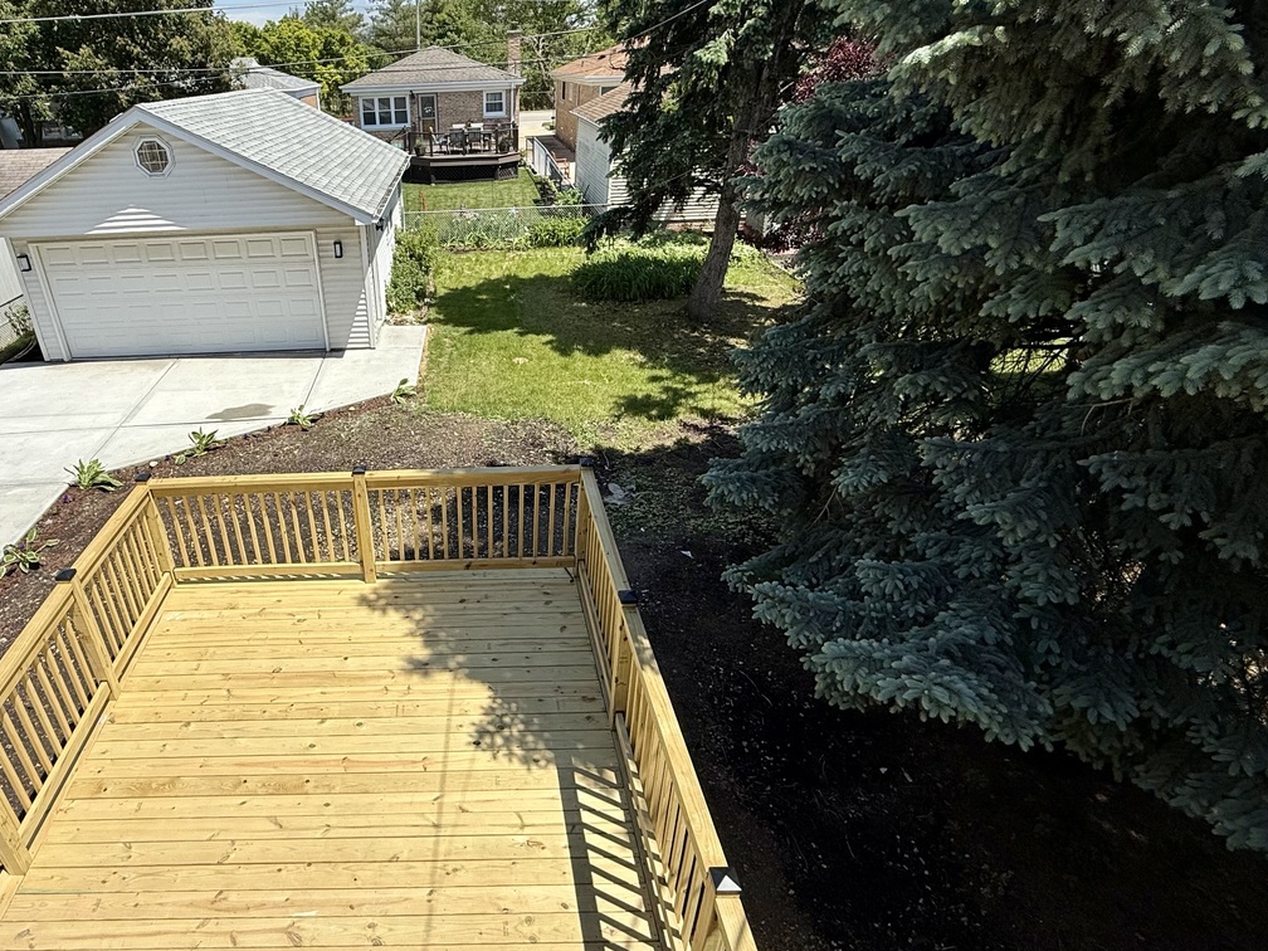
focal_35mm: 20
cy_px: 462
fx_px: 733
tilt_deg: -28.3
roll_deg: +1.9
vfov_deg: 66.0
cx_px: 452
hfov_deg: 79.7
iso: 50
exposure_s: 1/2092
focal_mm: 2.22
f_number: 2.2
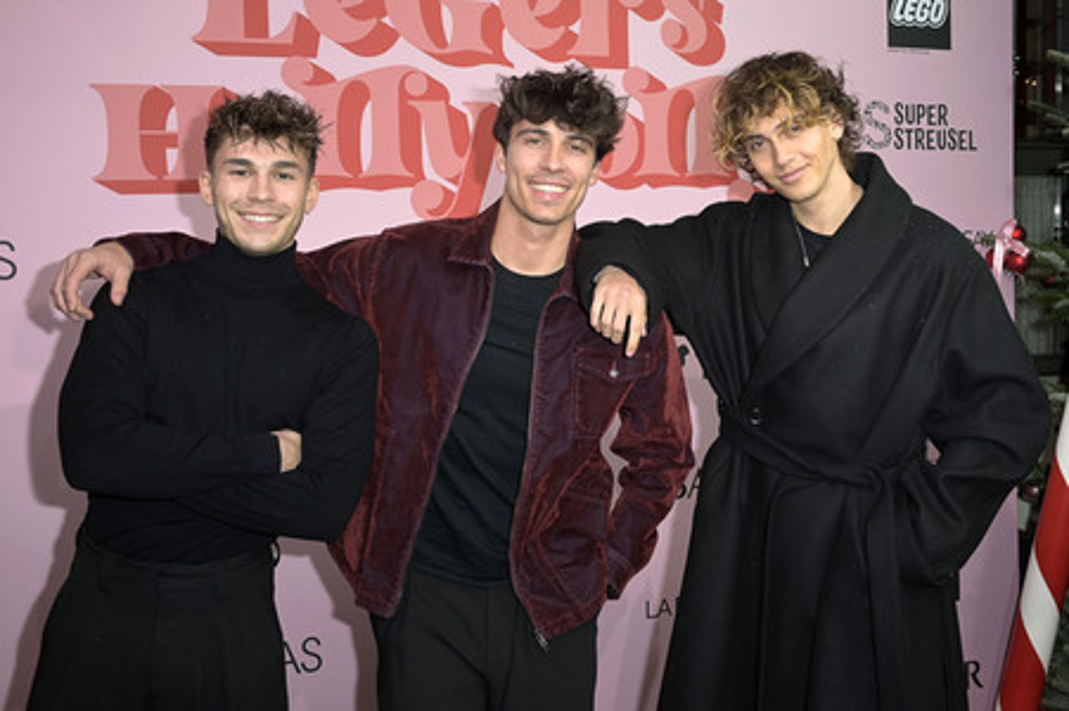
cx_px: 534
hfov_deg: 55.8
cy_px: 356
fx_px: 1009
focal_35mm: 34
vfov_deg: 38.8
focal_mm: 34
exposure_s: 1/200
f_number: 5
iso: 640
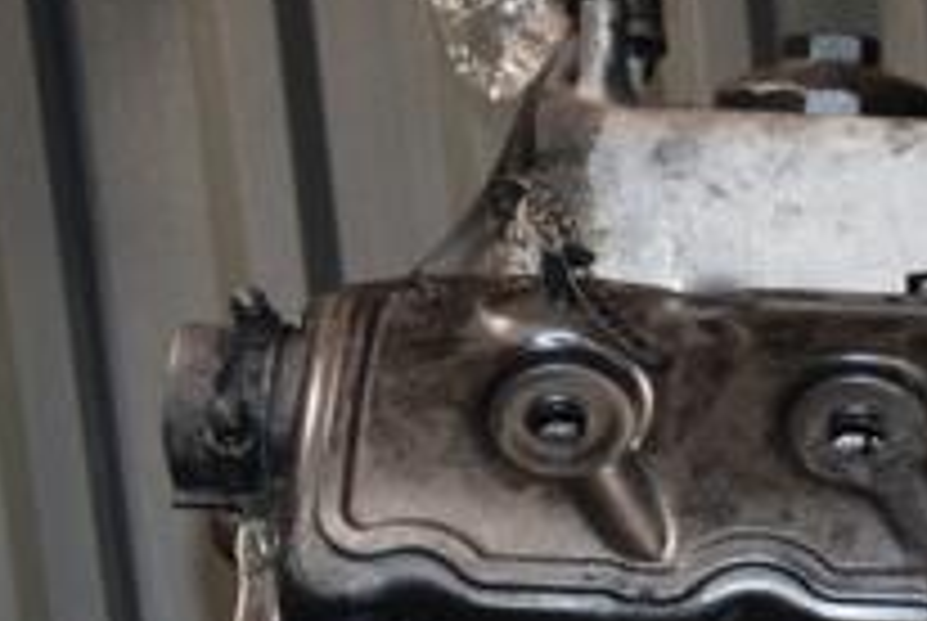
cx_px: 860
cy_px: 868
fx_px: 2476
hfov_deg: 20.7
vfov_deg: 13.6
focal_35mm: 96
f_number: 5
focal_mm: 22
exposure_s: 1/60
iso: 800
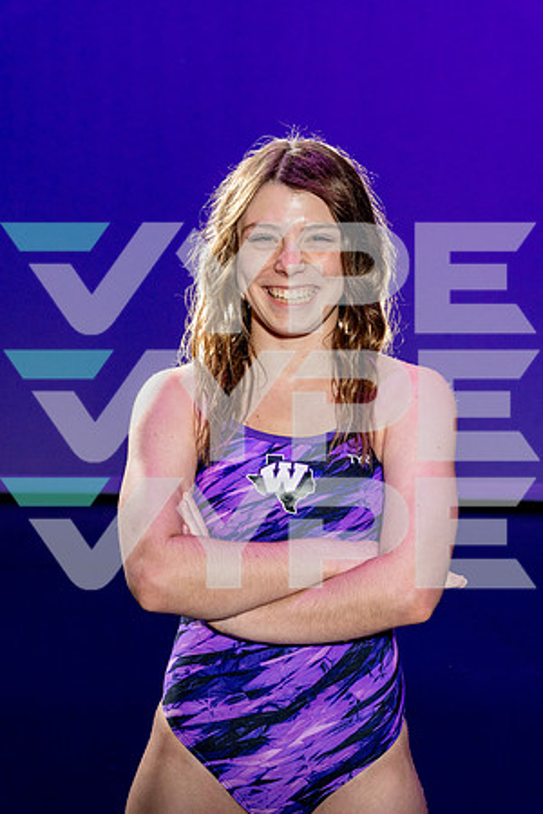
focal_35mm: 66
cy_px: 407
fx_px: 1493
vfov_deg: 30.5
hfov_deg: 20.6
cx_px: 272
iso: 2500
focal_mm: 66
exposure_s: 1/250
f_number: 9
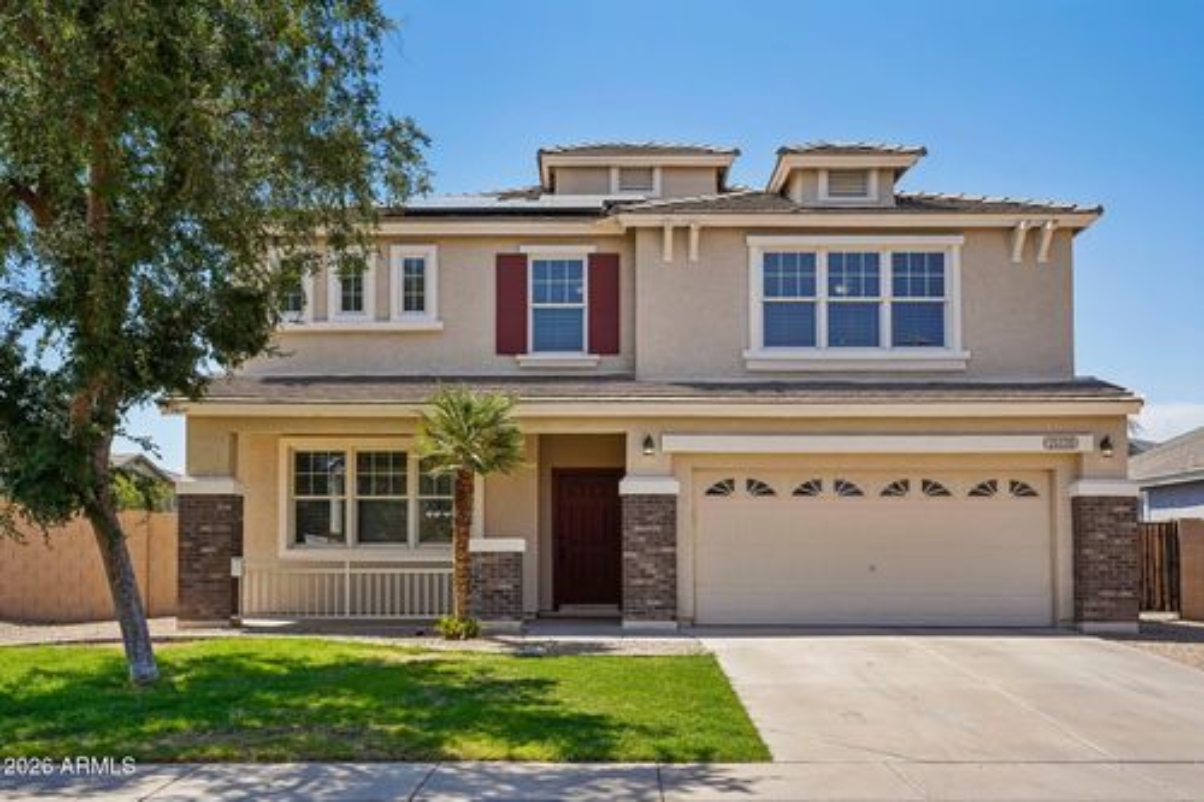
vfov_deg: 39.9
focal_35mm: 33
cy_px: 401
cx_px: 602
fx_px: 1103
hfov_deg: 57.2
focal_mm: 33
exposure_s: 1/800
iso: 400
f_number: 8
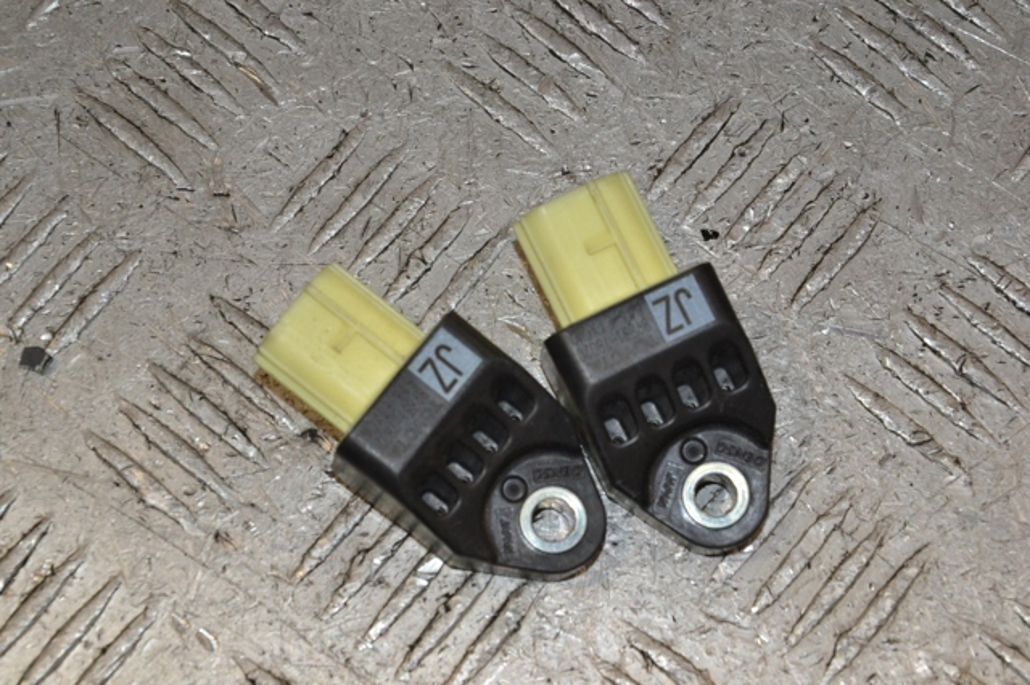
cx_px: 515
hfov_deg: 18.2
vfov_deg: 12.2
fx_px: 3217
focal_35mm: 112
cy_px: 342
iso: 800
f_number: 11
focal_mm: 75
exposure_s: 1/200
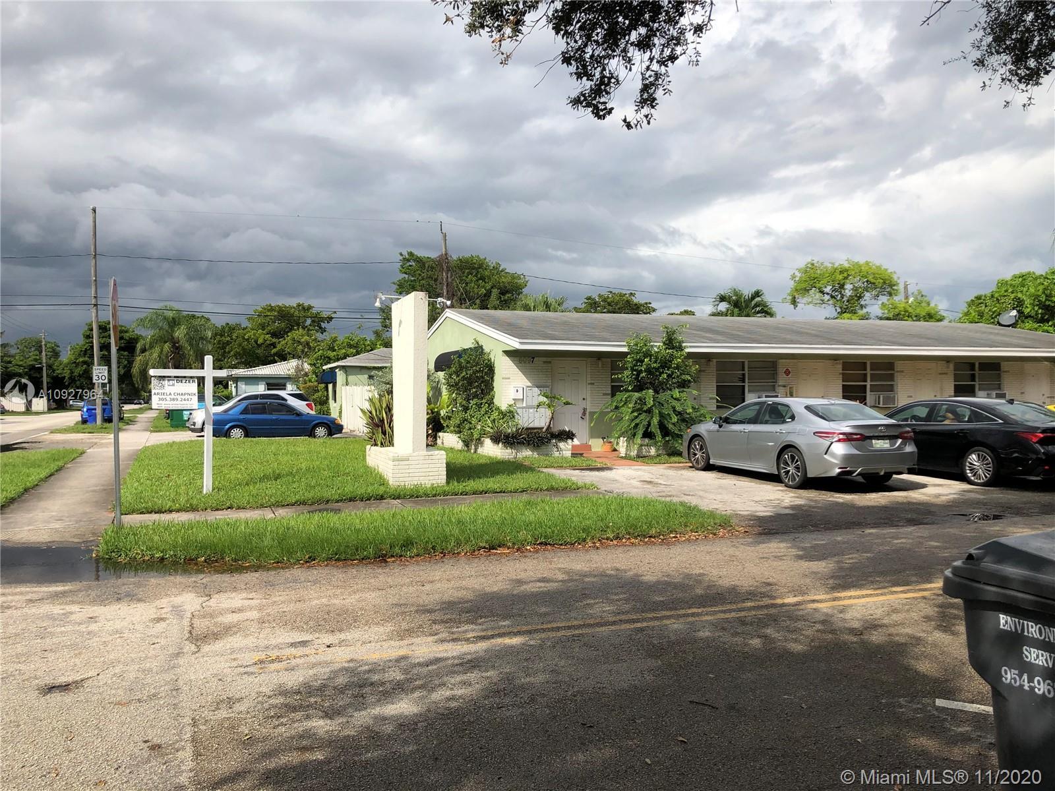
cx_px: 528
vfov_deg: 49.7
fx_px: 853
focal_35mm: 28
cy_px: 396
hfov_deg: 63.4
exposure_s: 1/3003
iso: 20
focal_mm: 4
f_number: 1.8
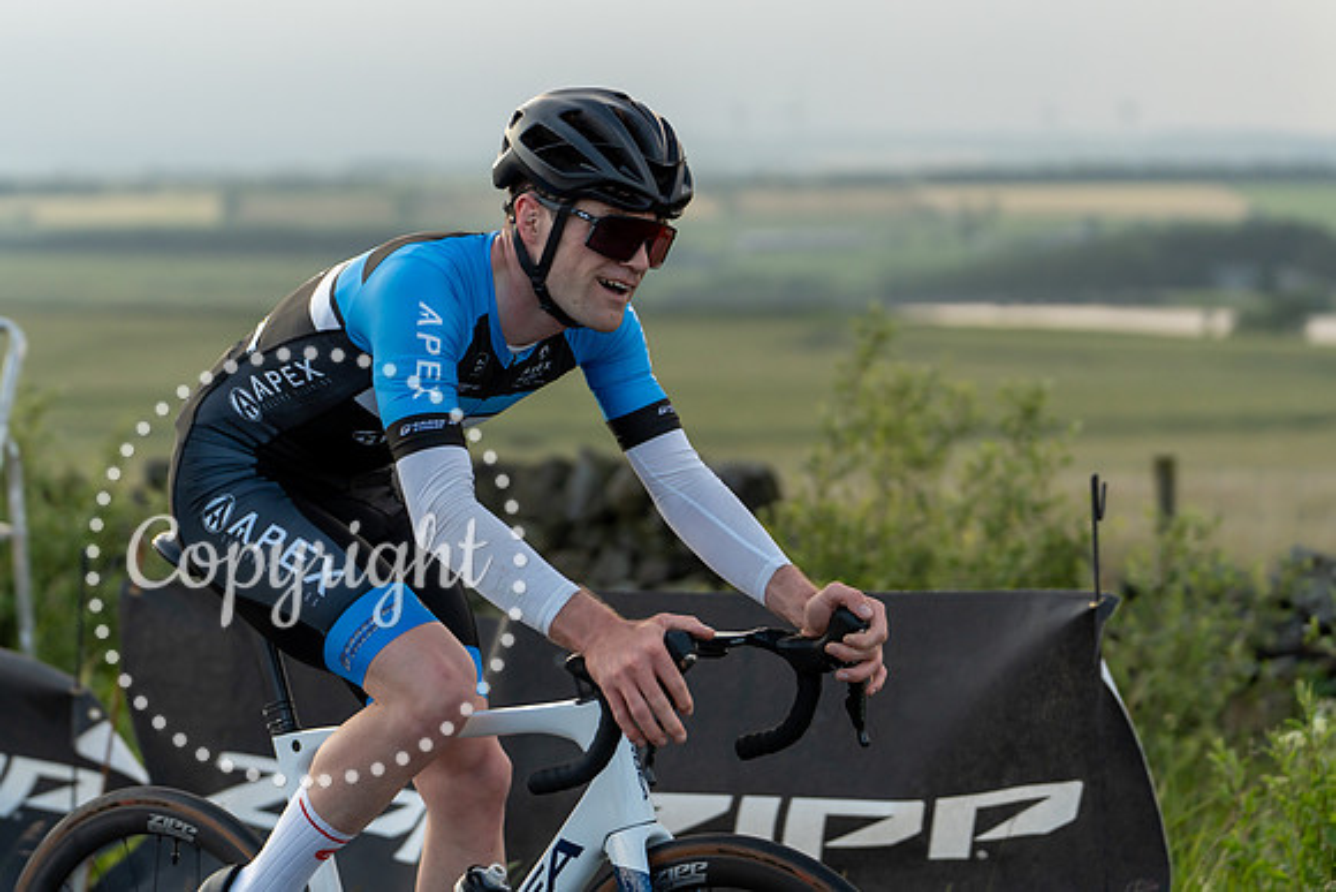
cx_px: 569
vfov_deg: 12.3
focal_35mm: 111
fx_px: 4135
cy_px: 380
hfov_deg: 18.3
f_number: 3.2
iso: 400
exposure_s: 1/1250
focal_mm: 97
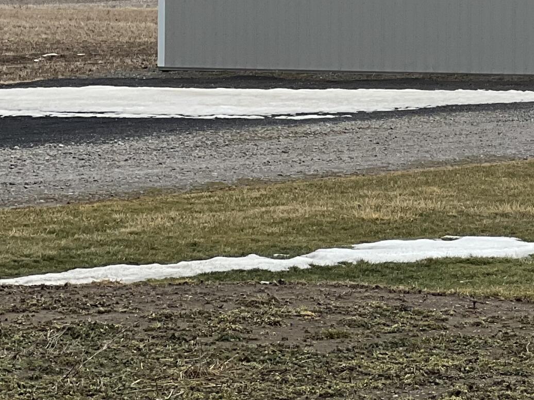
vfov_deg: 6.6
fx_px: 3440
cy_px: -75
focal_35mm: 223
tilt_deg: +0.6
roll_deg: +0.0
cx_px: 691
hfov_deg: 8.7
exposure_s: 1/840
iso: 32
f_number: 2.8
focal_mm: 9
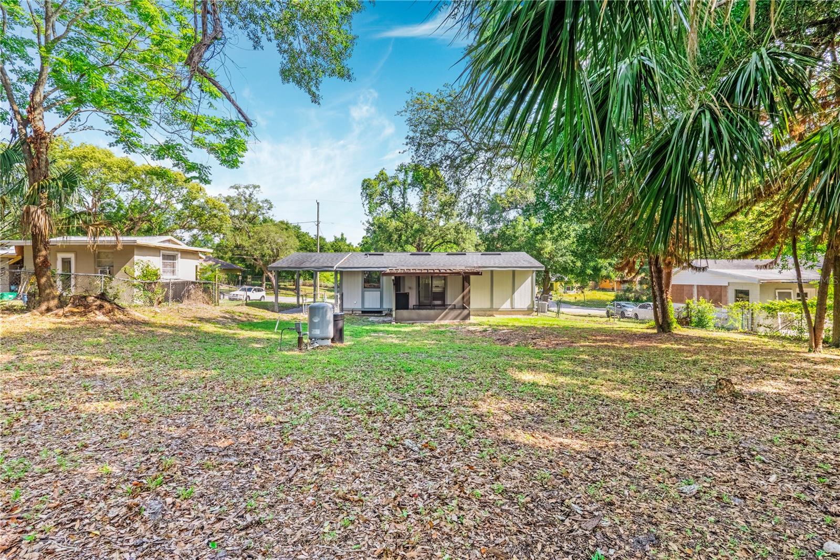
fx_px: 385
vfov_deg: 72.0
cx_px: 420
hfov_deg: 95.0
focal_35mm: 16
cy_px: 280
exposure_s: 1/1250
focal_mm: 11
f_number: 9
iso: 250
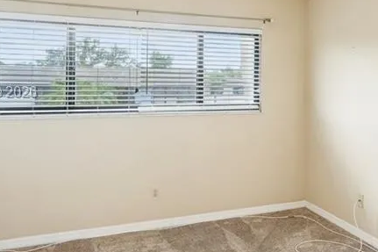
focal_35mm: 39
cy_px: 94
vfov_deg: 33.8
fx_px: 411
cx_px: 301
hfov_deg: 46.8
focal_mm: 16.5
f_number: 8
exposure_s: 1/30
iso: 400
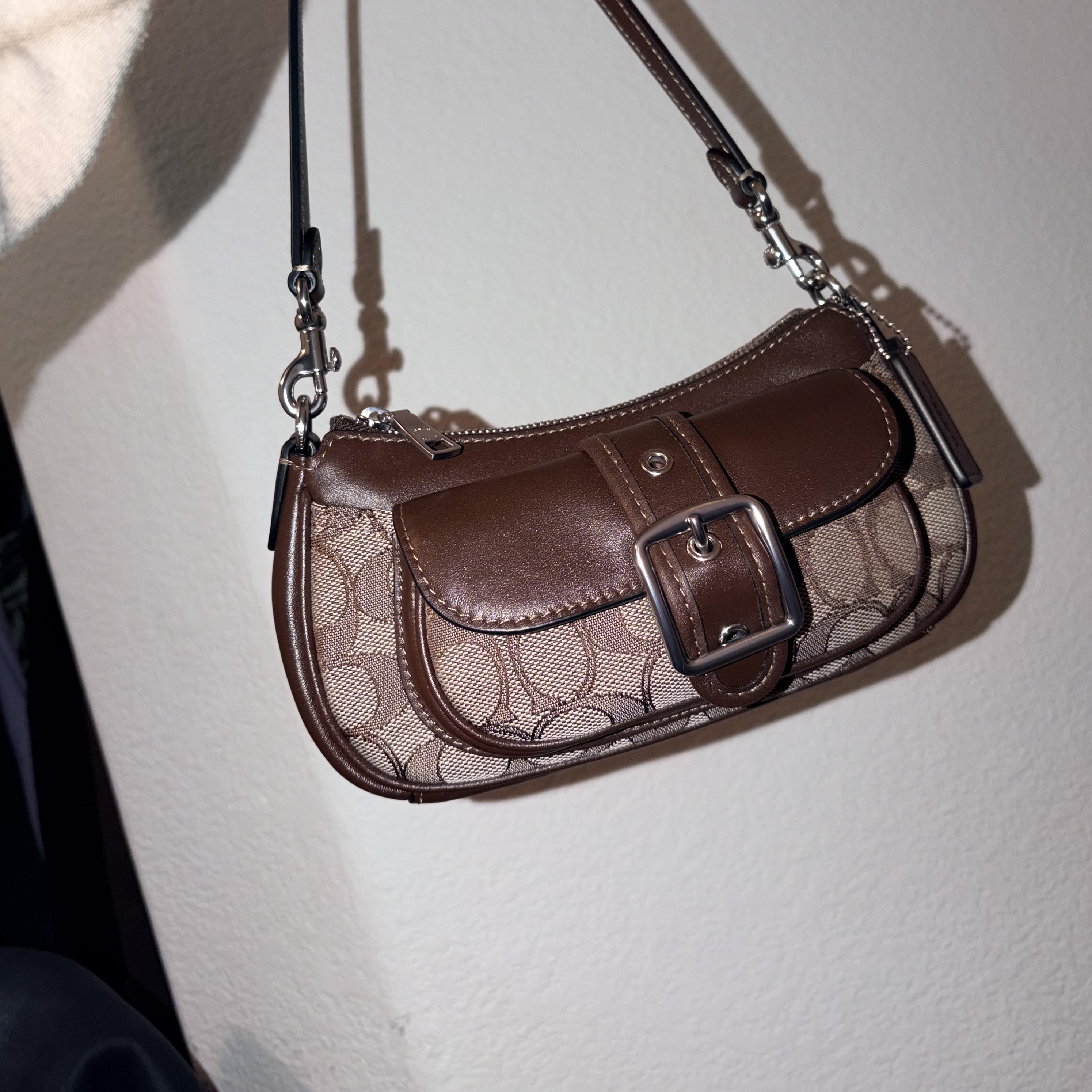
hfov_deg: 52.5
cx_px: 547
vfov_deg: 51.6
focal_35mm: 31
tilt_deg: +9.5
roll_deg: +19.7
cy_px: 368
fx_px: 1106
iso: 40
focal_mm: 5.96
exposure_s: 1/30
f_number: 1.6
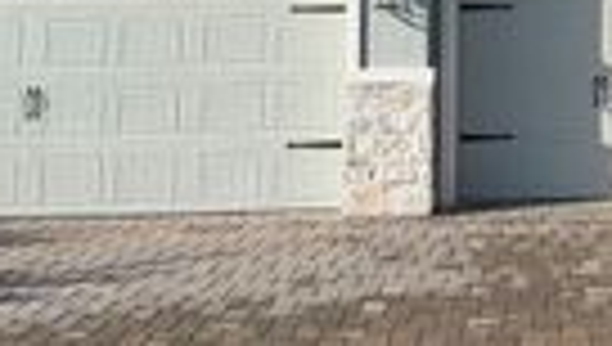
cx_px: 598
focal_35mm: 96
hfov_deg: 21.5
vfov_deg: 12.0
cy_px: -195
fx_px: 1560
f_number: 1.78
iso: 80
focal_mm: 6.76
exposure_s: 1/4167
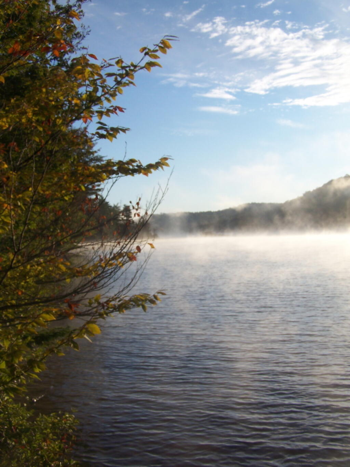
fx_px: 512
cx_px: 175
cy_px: 234
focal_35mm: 38
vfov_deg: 49.0
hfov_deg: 37.7
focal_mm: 6.3
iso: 80
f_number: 4
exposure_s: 1/800
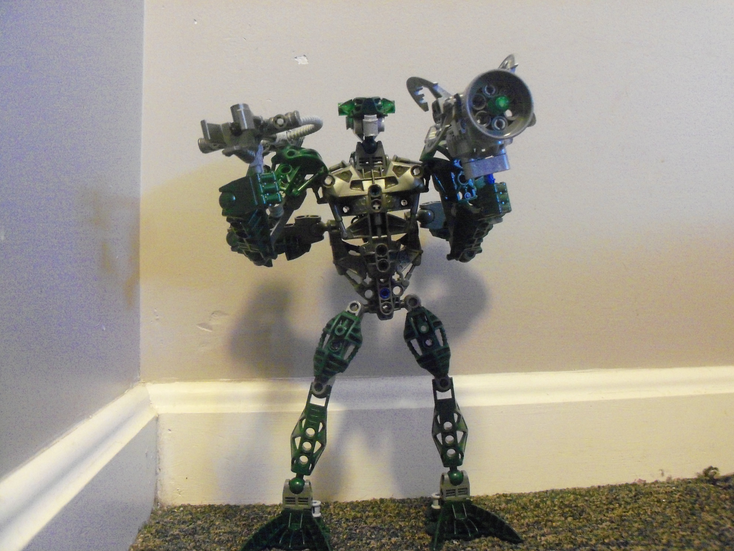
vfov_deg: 40.7
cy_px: 276
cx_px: 367
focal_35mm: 35
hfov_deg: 52.6
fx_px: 742
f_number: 3
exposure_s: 1/3.2
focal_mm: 6.3
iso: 400
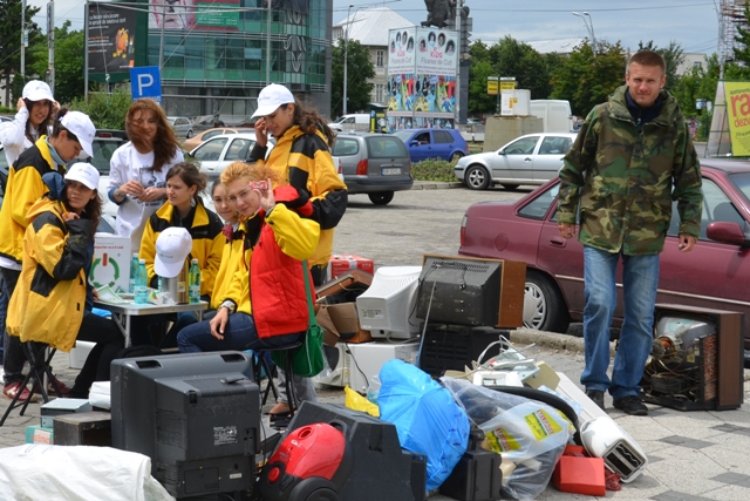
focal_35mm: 42
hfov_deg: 46.4
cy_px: 250
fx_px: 875
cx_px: 375
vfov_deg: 31.9
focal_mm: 28
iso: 200
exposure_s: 1/400
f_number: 10
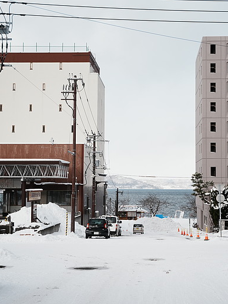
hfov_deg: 25.1
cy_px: 152
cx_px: 142
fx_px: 510
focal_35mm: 58
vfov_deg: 33.1
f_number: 2.8
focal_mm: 40.1
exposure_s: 1/5000
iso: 250
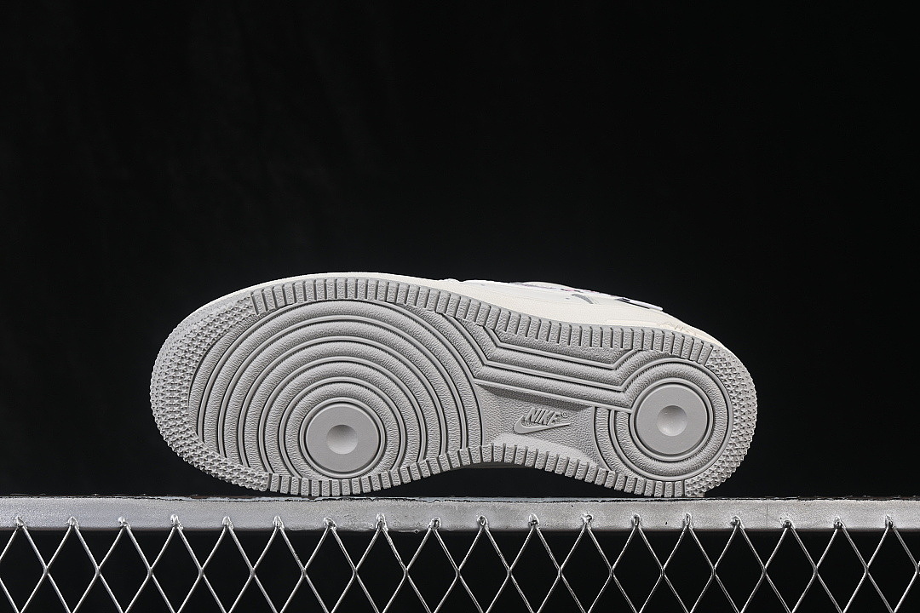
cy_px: 306
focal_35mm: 75
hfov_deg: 27.0
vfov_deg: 18.2
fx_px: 1917
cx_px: 460
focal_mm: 50
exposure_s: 1/80
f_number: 8
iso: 160
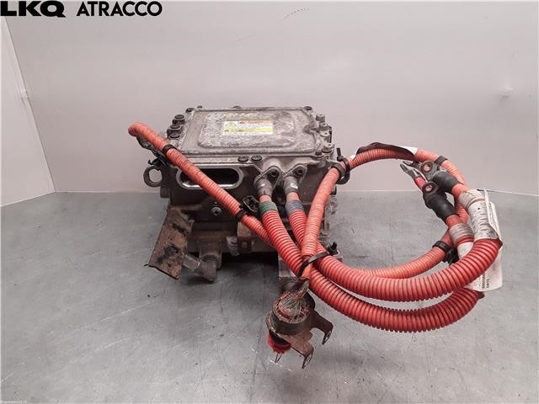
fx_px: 436
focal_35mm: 28
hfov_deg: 63.4
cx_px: 270
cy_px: 202
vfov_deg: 49.7
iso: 100
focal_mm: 2.91
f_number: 1.9
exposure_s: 1/117
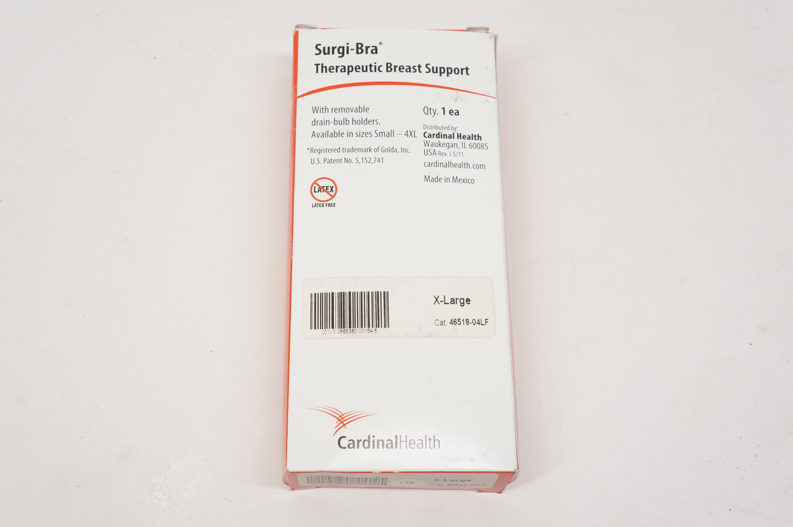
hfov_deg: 45.0
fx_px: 957
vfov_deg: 30.8
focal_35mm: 44
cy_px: 264
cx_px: 396
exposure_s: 1/125
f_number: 7.1
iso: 800
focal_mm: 29
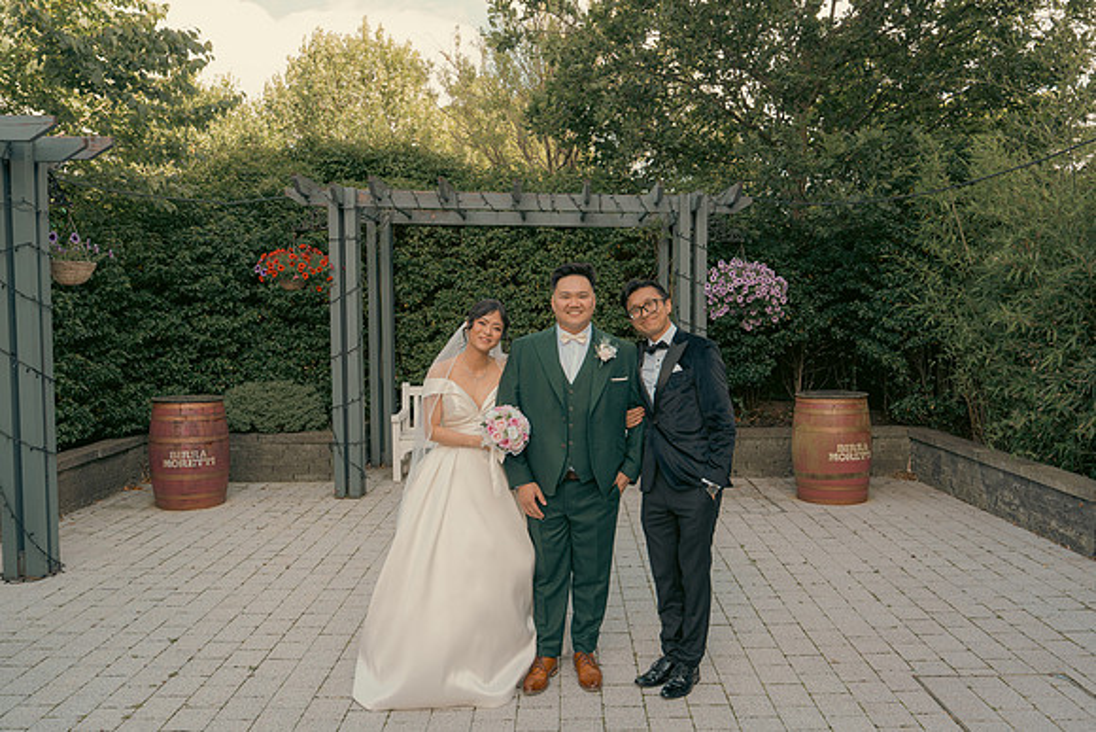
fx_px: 914
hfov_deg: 61.9
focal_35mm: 30
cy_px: 366
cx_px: 548
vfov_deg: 43.6
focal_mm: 30
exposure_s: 1/160
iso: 250
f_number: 5.6
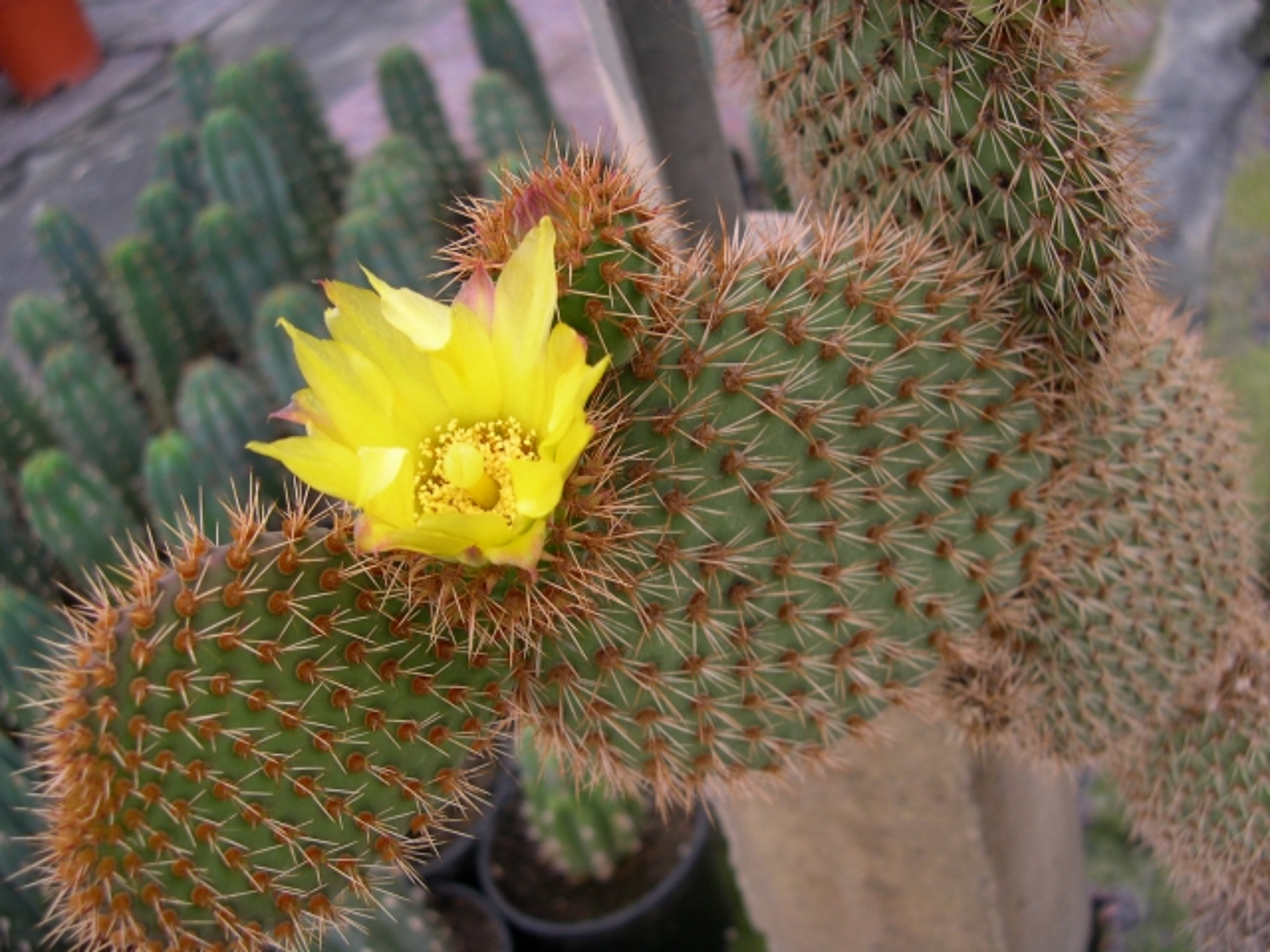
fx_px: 1394
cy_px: 476
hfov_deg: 49.0
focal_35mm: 38
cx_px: 635
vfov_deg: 37.7
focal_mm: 8
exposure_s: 1/78.2
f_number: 2.8
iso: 100
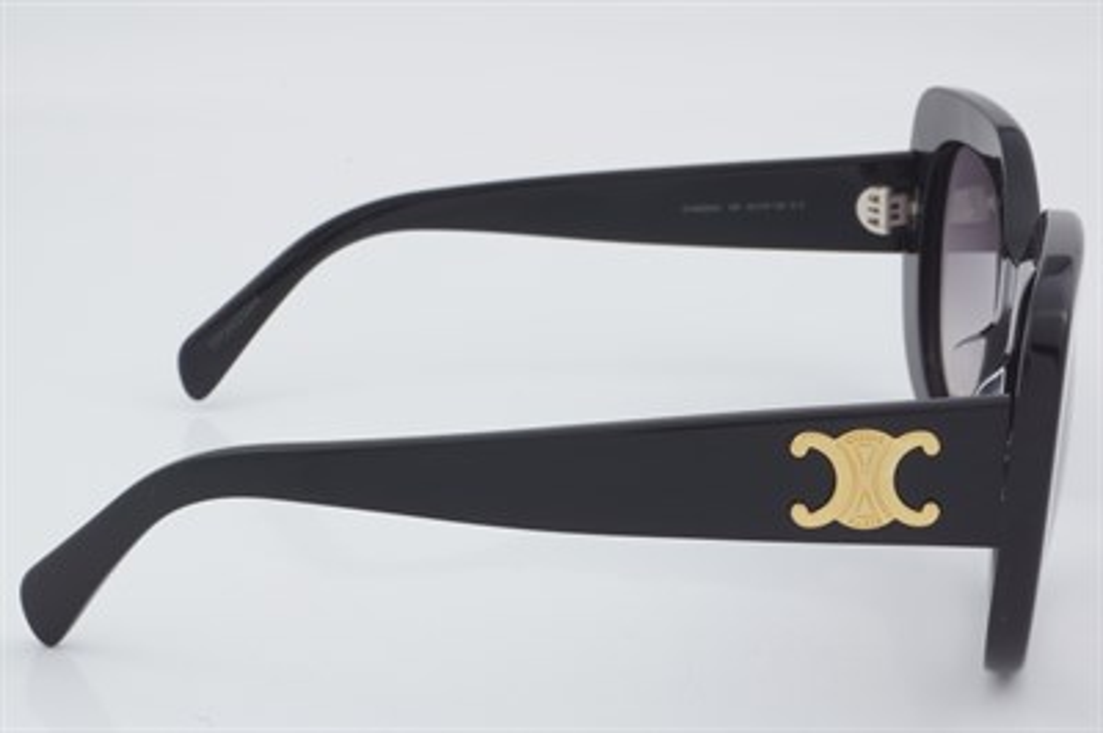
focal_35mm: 75
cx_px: 552
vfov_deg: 18.2
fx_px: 2296
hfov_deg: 27.0
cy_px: 366
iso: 100
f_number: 32
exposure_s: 1/3
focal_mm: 50
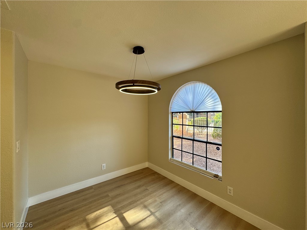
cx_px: 154
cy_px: 115
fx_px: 124
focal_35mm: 14
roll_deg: +0.0
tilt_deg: +0.1
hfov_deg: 102.1
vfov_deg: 85.7
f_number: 2.2
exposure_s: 1/137
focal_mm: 2.22
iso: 40
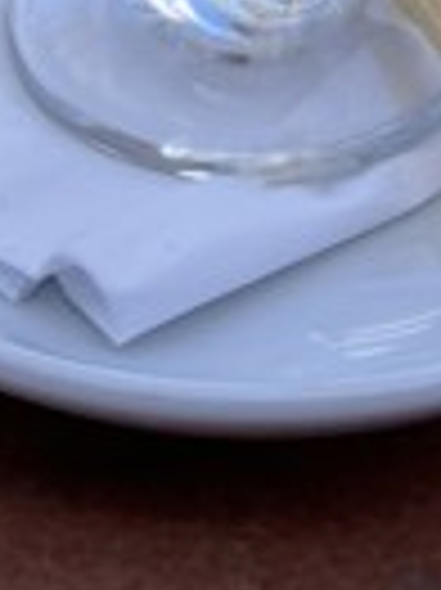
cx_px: 306
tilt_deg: -19.0
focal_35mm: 119
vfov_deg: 13.8
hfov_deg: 12.4
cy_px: -617
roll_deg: +0.5
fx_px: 2025
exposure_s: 1/1972
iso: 50
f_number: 1.5
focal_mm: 5.7
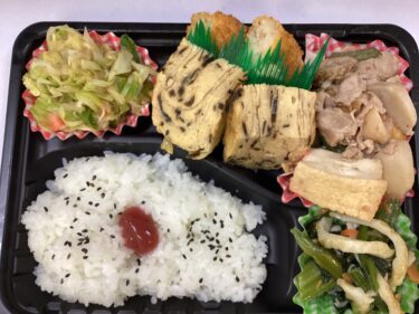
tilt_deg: -80.7
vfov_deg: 45.4
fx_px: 375
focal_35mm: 31
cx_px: 210
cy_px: 157
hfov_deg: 58.4
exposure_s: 1/60
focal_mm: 3.3
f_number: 2.4
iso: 200
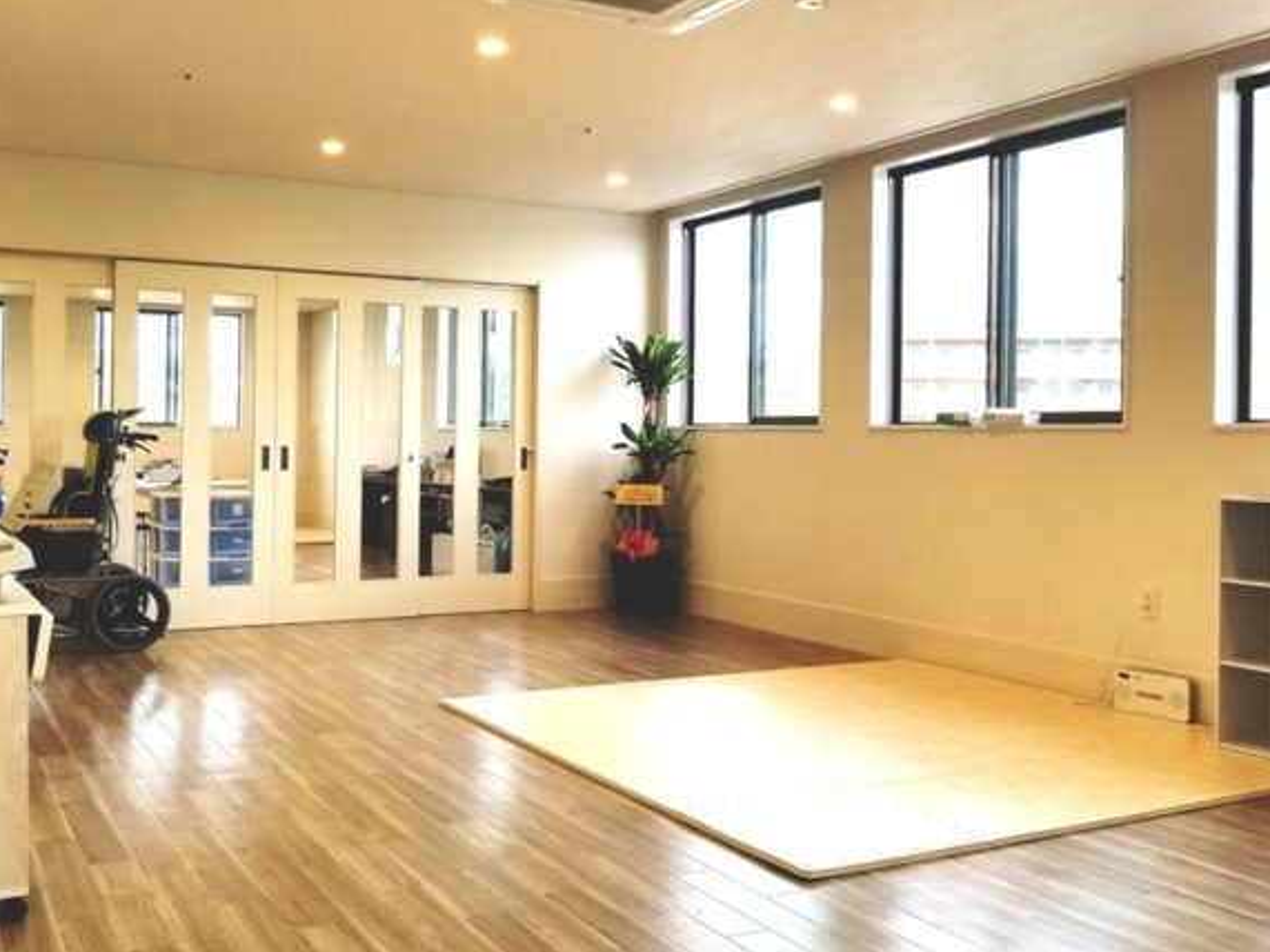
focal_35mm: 35
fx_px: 1284
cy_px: 456
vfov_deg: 40.7
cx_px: 634
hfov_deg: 52.6
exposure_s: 1/530
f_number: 1.7
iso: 50
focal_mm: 4.25
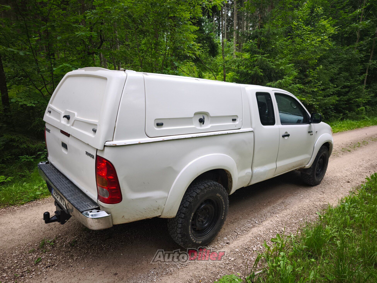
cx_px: 188
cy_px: 142
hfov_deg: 73.9
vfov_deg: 58.9
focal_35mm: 23
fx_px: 251
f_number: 1.6
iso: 320
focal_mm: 6.57
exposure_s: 1/846
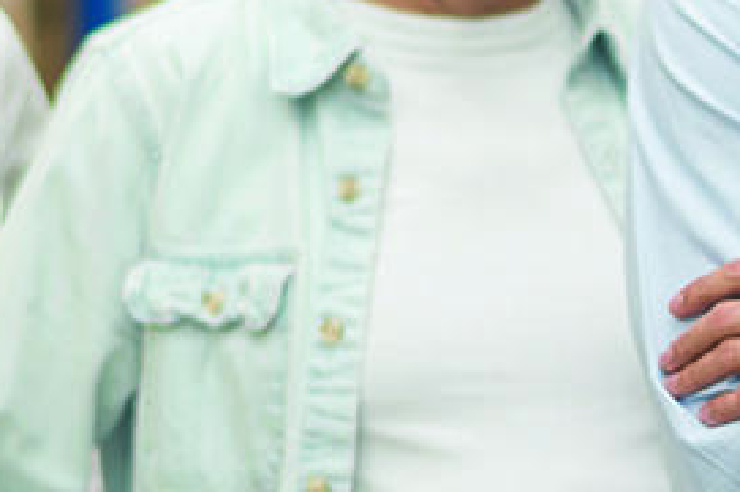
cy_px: 105
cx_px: 935
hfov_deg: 7.5
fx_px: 5588
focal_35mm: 272
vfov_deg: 5.0
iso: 200
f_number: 1.6
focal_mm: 58
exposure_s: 1/160
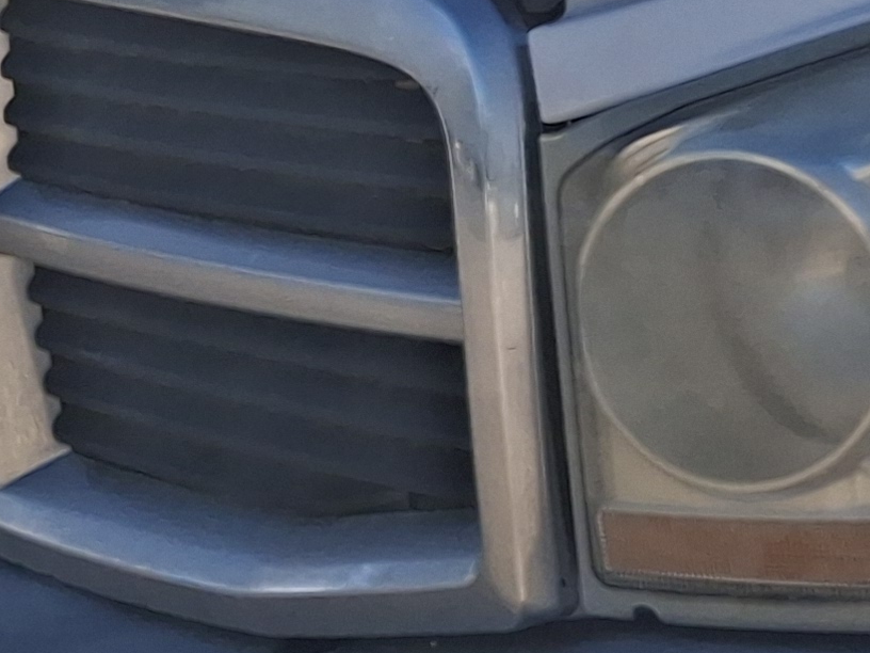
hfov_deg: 13.4
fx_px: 3142
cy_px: -63
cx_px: 1783
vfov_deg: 11.7
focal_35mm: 125
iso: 32
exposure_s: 1/4405
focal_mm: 4.69
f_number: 1.8
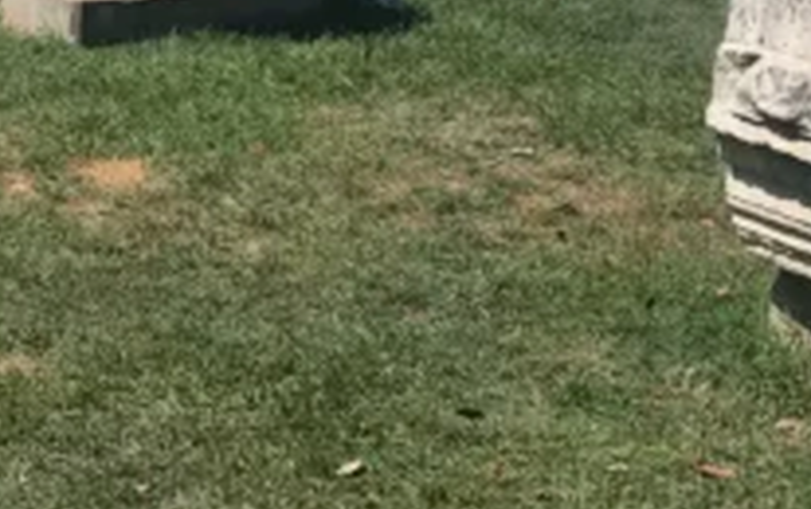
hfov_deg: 17.7
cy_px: 39
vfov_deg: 11.9
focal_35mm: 110
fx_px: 2435
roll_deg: +0.7
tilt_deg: -10.8
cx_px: -247
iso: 20
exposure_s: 1/3425
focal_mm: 3.99
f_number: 1.8
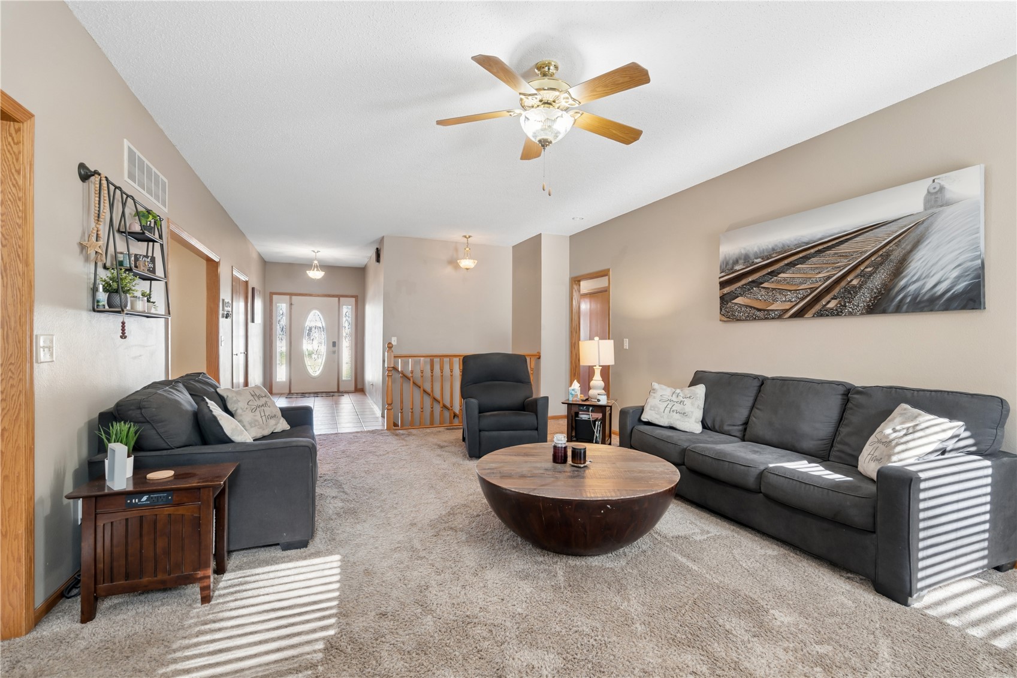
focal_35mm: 17
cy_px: 339
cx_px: 508
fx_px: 480
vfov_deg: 70.4
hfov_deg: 93.3
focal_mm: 17
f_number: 9
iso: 400
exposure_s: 1/6
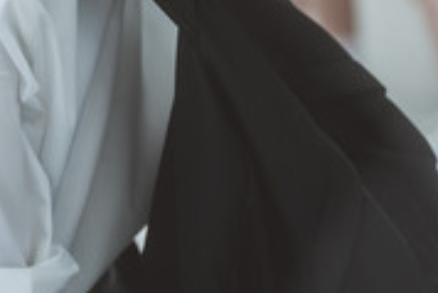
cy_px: -332
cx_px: -480
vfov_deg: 7.6
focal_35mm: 171
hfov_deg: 10.8
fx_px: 2082
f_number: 2
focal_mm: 39
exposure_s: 1/250
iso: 80
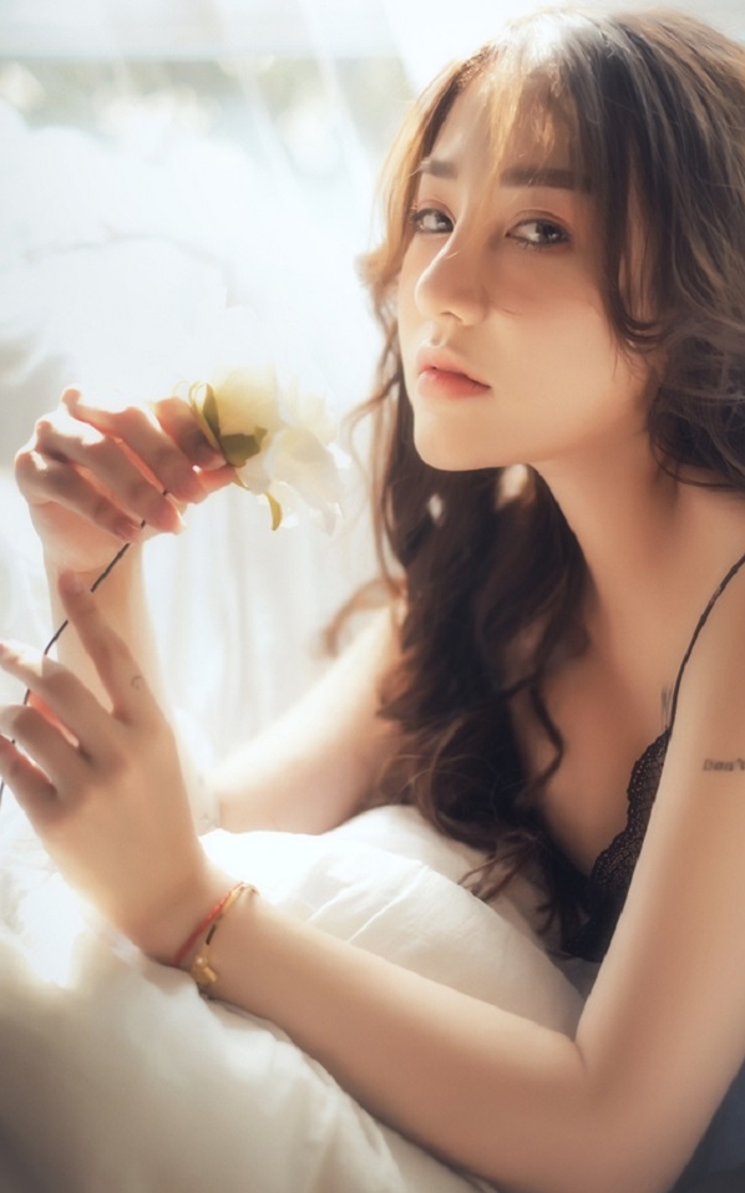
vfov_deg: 36.9
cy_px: 587
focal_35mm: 55
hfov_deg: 23.5
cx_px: 404
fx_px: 1788
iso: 640
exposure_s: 1/1000
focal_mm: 35
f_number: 1.4
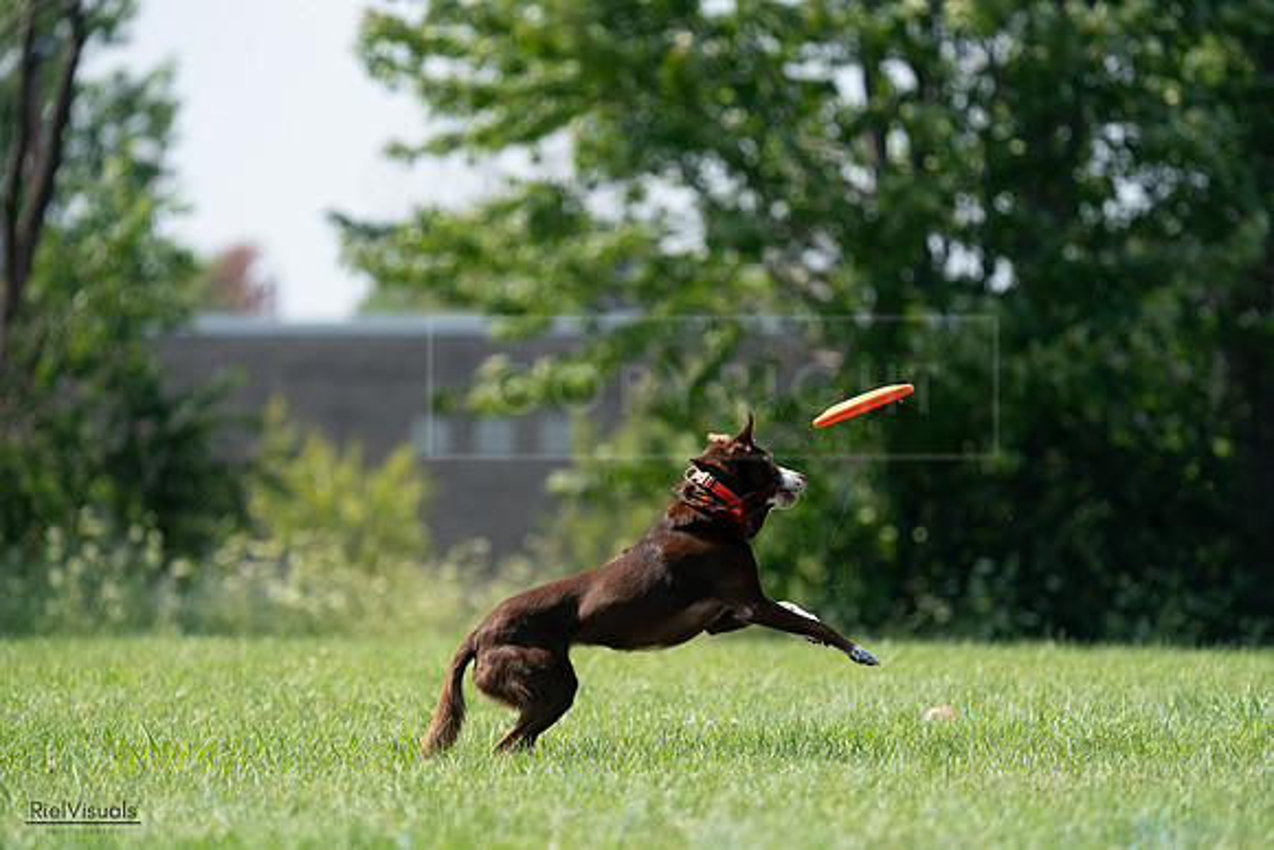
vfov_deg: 3.8
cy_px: 425
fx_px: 12919
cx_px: 637
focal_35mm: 365
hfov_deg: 5.6
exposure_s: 1/4000
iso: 1600
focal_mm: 365
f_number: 6.3
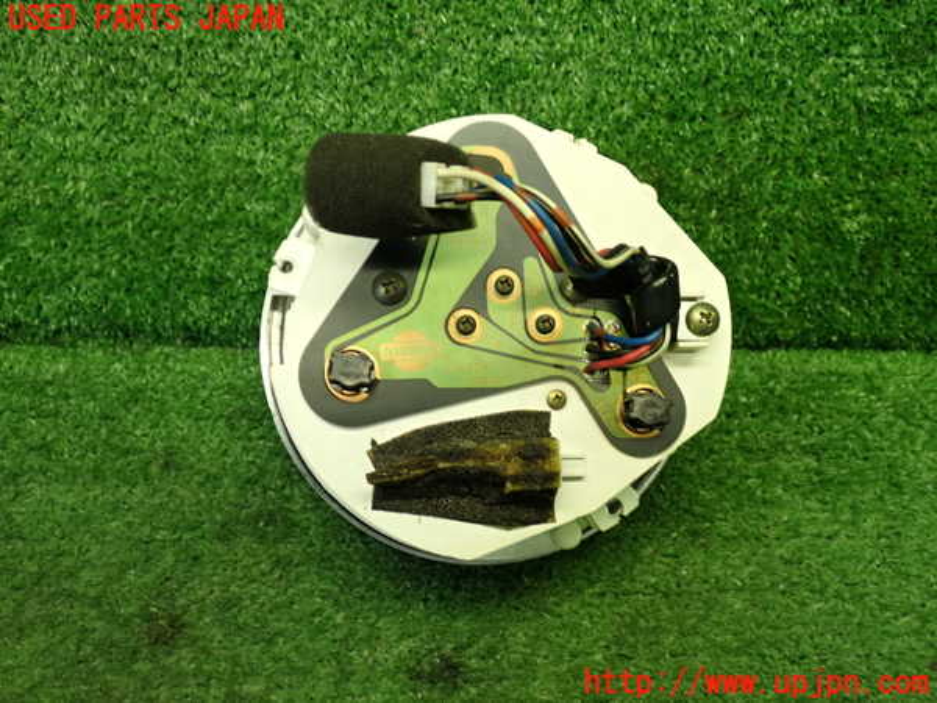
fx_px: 1029
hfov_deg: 49.0
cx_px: 468
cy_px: 352
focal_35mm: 38
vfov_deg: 37.7
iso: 200
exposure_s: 1/40
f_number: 2.7
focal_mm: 6.83
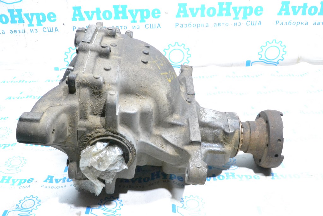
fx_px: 323
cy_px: 108
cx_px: 162
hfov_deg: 53.1
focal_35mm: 36
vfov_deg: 36.9
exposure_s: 1/80
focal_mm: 24
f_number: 10
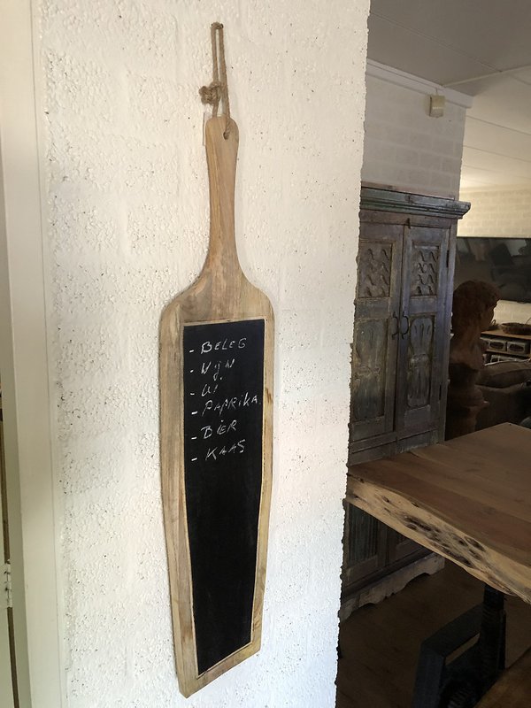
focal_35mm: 28
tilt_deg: -10.1
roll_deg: -1.8
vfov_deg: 63.4
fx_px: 573
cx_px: 266
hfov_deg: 49.7
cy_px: 354
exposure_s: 1/17
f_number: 1.8
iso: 80
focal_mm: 3.99
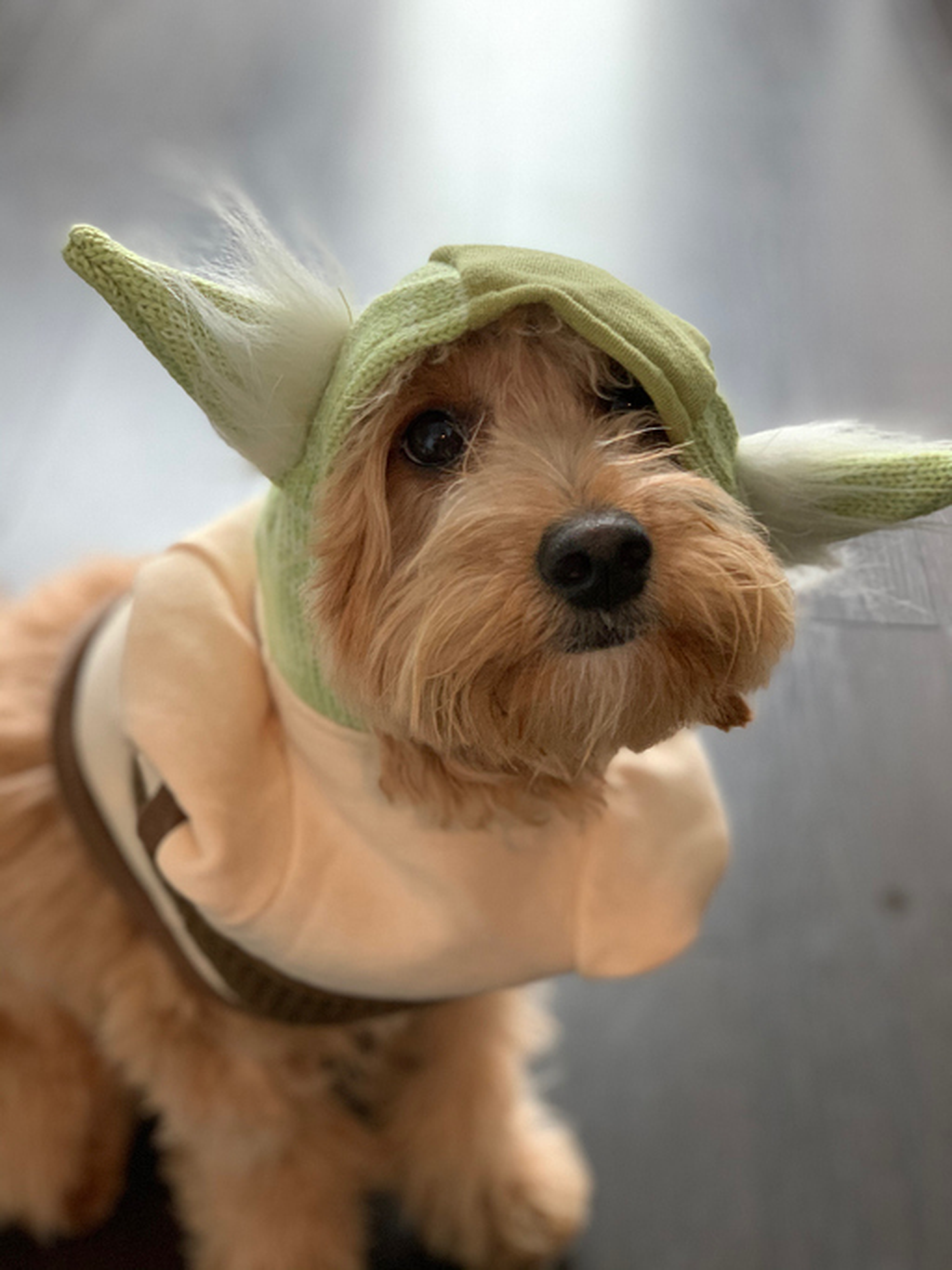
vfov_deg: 36.8
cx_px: 476
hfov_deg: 28.0
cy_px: 635
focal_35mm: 52
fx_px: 1907
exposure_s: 1/60
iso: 200
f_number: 2.4
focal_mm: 6
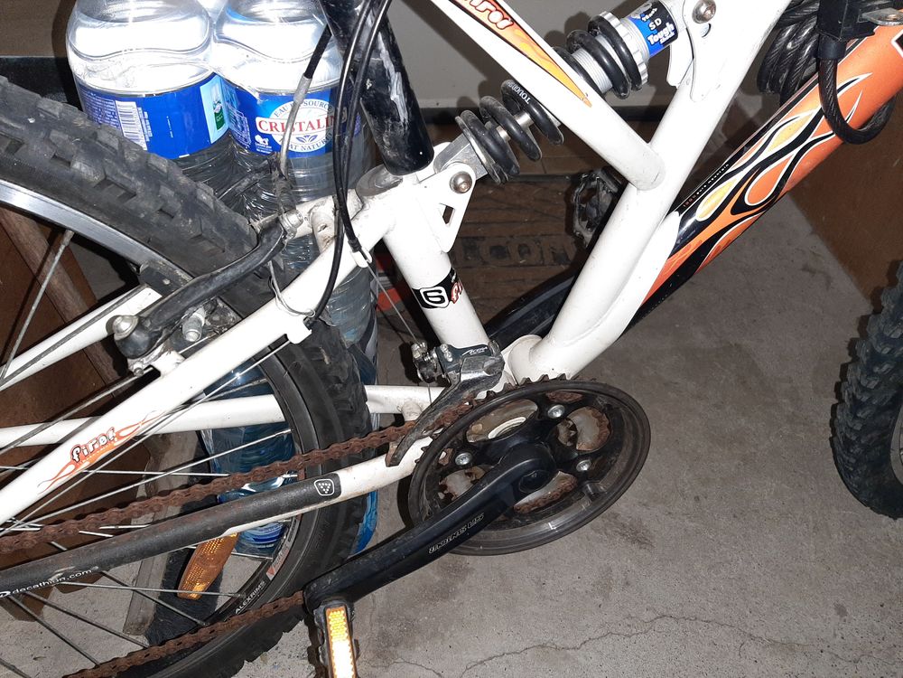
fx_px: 678
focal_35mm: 26
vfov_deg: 53.1
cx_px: 452
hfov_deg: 67.3
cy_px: 339
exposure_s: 1/20
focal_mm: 3.93
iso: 500
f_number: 1.7
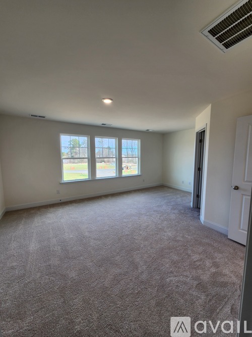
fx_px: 126
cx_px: 126
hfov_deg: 89.9
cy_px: 168
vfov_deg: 106.2
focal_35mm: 13
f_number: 2.2
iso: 64
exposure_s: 1/120
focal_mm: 2.2
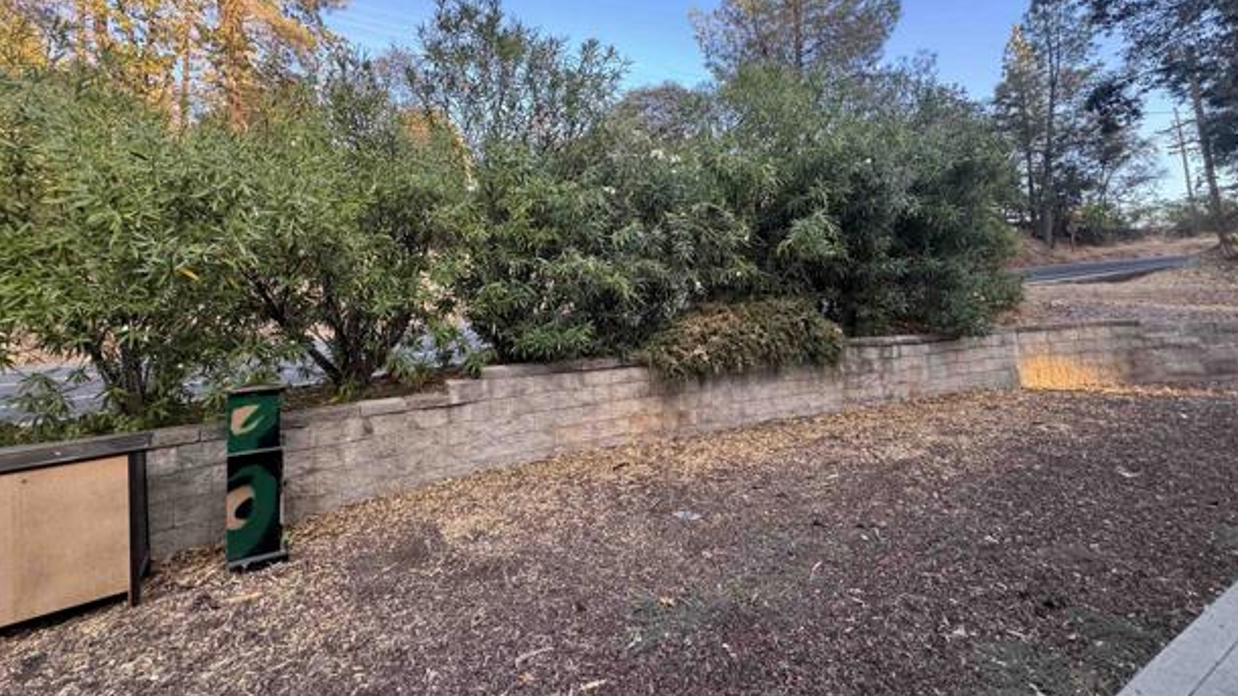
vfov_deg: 66.5
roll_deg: +4.3
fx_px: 525
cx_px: 615
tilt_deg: +5.0
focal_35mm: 16
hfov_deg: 99.4
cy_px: 284
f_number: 2.2
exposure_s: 1/99
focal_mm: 2.22
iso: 125
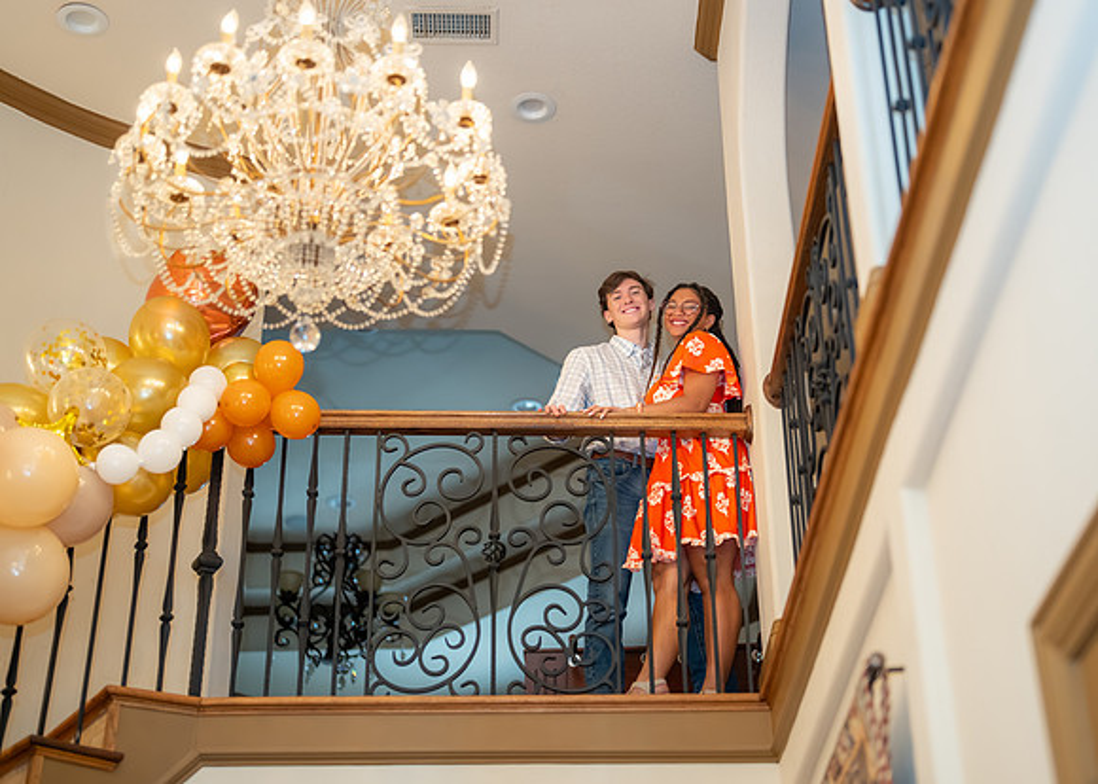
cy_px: 365
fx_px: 1859
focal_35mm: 60
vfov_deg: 23.8
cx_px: 644
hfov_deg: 32.8
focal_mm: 50
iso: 1000
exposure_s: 1/400
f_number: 1.2
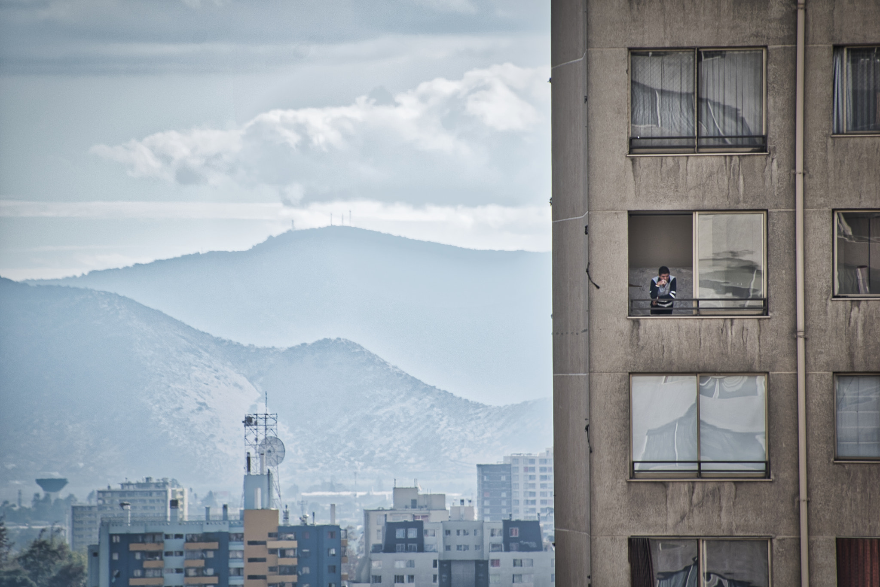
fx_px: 11003
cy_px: 294
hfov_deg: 4.6
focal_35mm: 450
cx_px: 440
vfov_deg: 3.1
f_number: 6.3
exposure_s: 1/200
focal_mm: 300
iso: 100
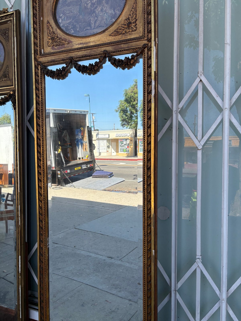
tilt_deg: -0.3
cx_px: 120
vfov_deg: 67.3
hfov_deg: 53.1
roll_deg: -0.6
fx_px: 241
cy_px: 160
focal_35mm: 26
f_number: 1.6
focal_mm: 5.96
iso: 50
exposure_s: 1/1311
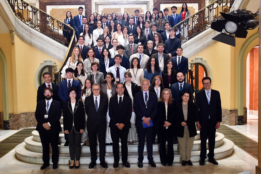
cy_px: 87
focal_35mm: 34
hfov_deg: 55.8
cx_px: 130
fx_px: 246
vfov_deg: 38.9
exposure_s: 1/100
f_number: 3.8
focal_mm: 23
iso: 3200
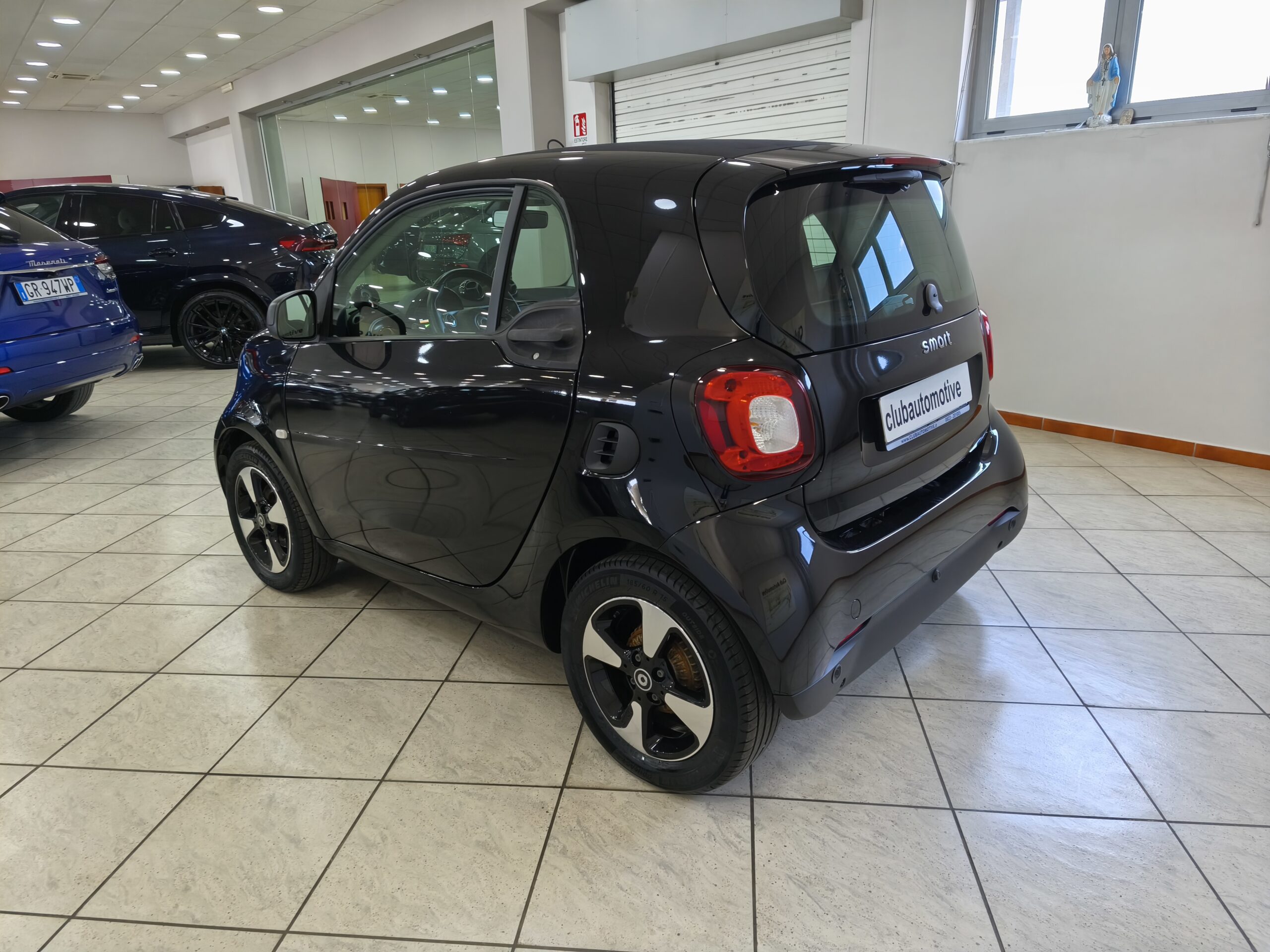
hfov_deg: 73.9
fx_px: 844
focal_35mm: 23
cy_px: 476
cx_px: 635
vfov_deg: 58.9
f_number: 1.7
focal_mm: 5.35
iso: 320
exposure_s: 1/50
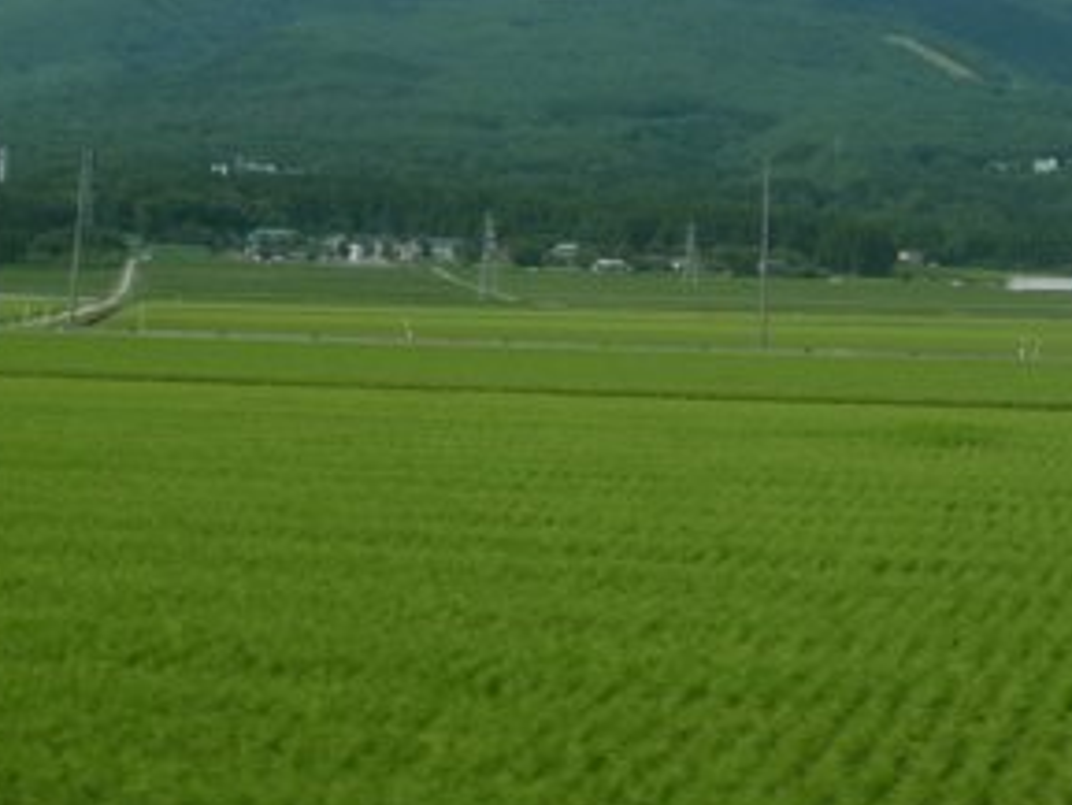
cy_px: 32
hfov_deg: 23.5
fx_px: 2571
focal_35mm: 83
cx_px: 523
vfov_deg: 17.4
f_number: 9
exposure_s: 1/400
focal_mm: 20
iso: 200
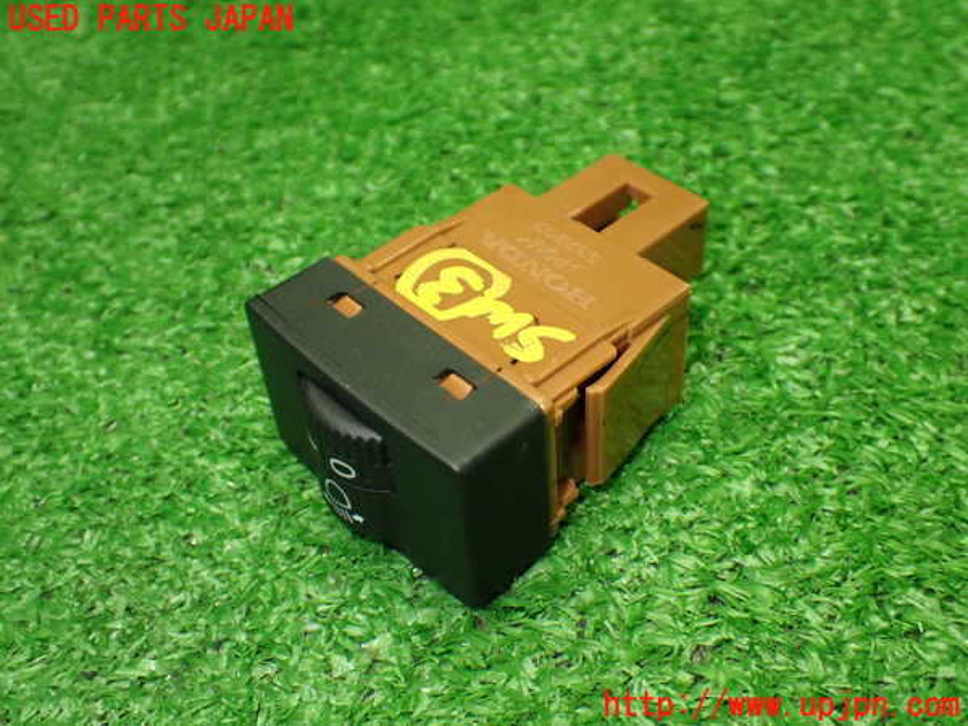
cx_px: 484
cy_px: 363
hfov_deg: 45.8
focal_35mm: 41
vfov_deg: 35.1
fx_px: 1147
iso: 800
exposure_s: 1/125
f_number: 2.8
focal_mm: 7.31
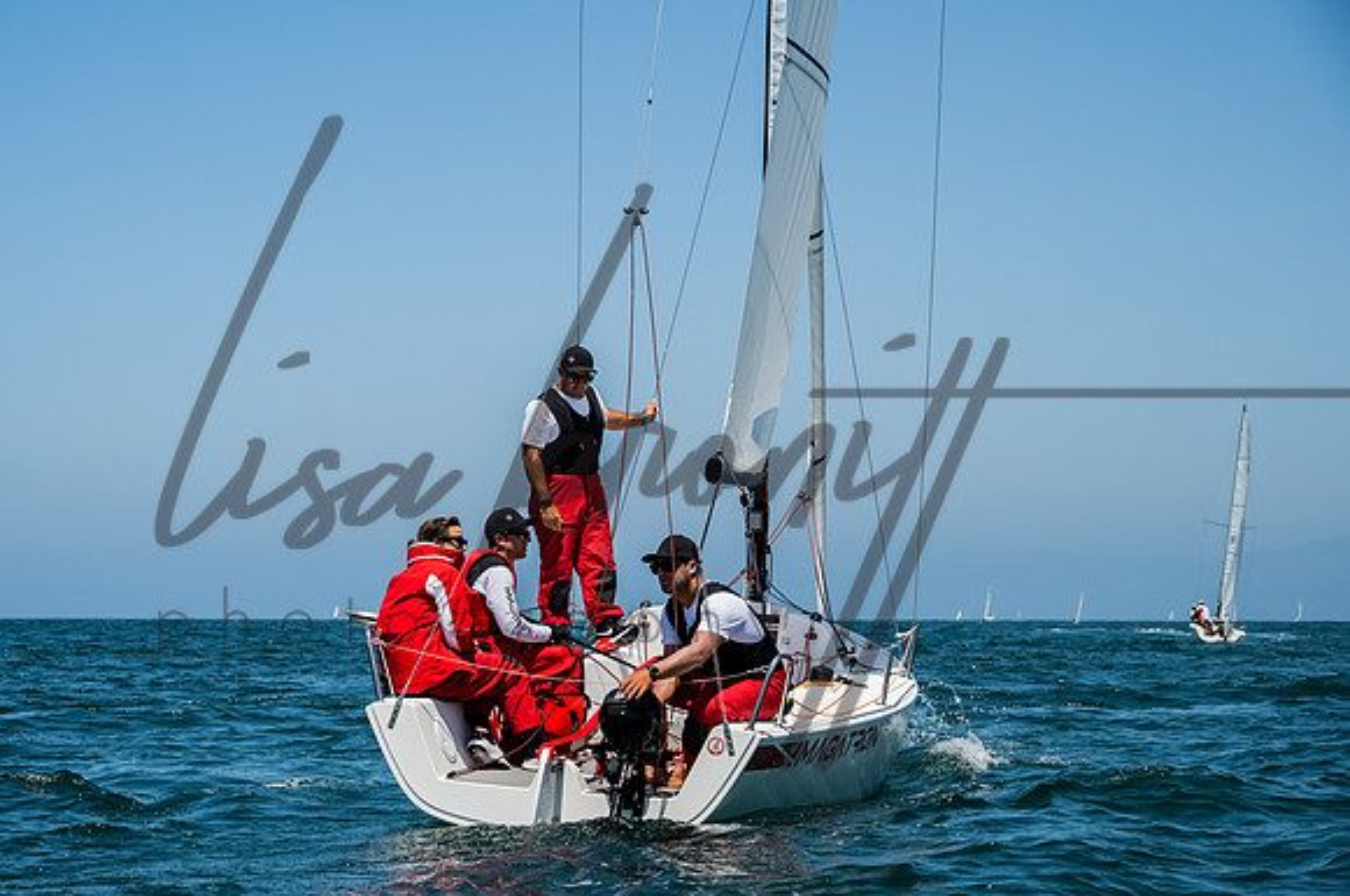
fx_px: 2676
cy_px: 453
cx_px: 664
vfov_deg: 19.0
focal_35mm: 71
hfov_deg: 28.3
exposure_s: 1/1000
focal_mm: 64
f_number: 6.3
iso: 400
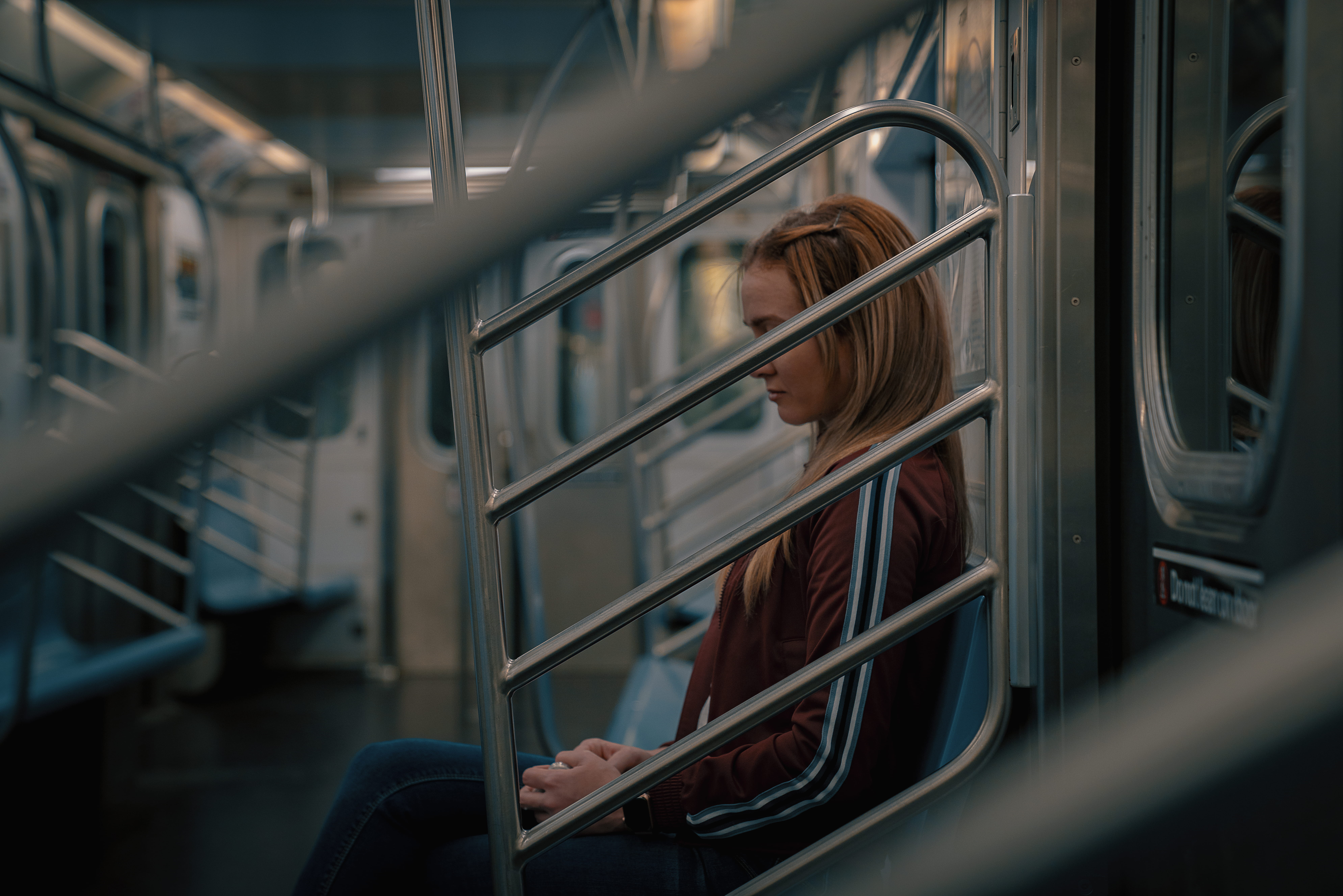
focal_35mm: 59
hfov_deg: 33.9
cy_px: 448
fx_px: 2201
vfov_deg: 23.0
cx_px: 672
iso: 400
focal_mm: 59
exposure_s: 1/125
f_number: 2.8
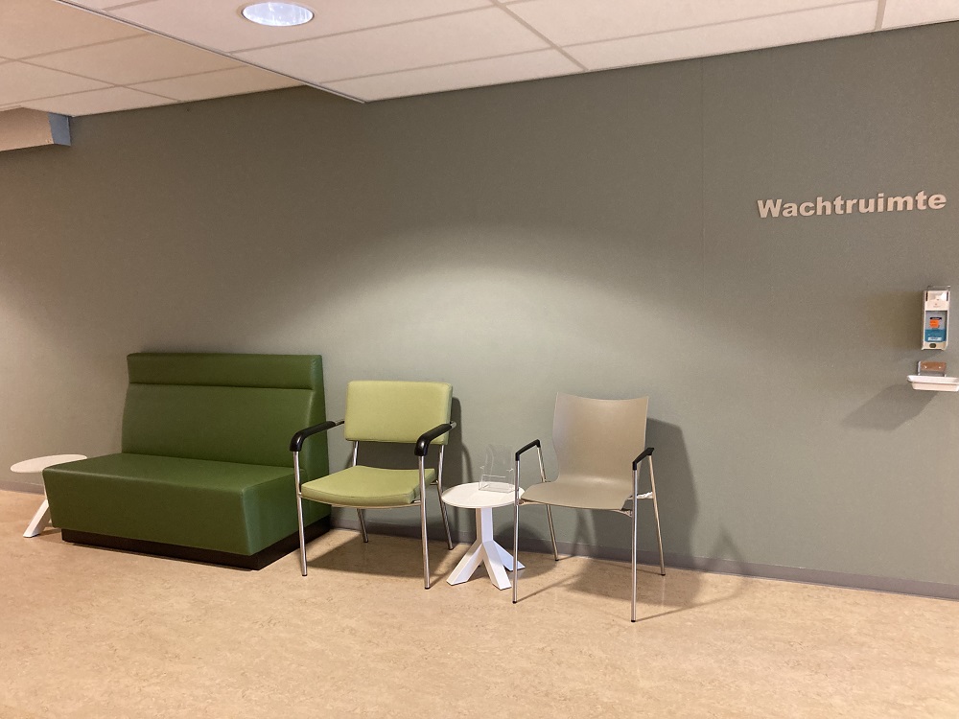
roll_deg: +0.2
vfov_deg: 49.7
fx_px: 776
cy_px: 360
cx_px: 480
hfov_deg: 63.4
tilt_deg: -3.7
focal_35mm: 28
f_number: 1.8
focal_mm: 3.99
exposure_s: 1/60
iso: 250
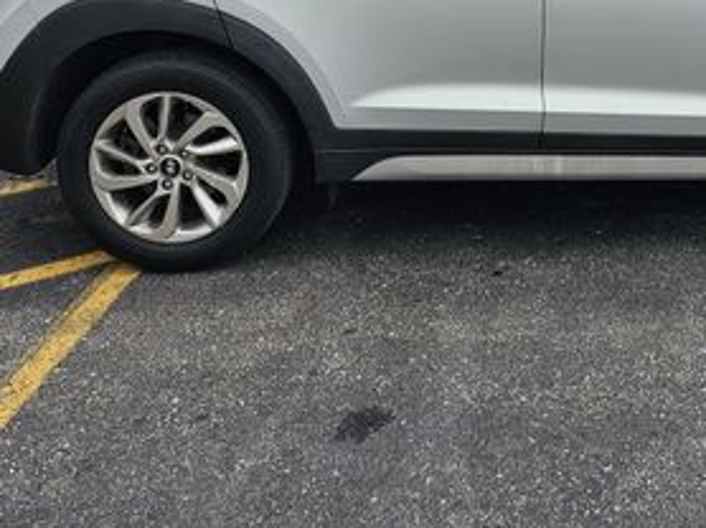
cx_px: 569
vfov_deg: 25.9
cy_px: -13
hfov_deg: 35.0
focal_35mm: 53
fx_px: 1080
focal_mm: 6.3
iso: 16
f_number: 1.7
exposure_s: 1/471
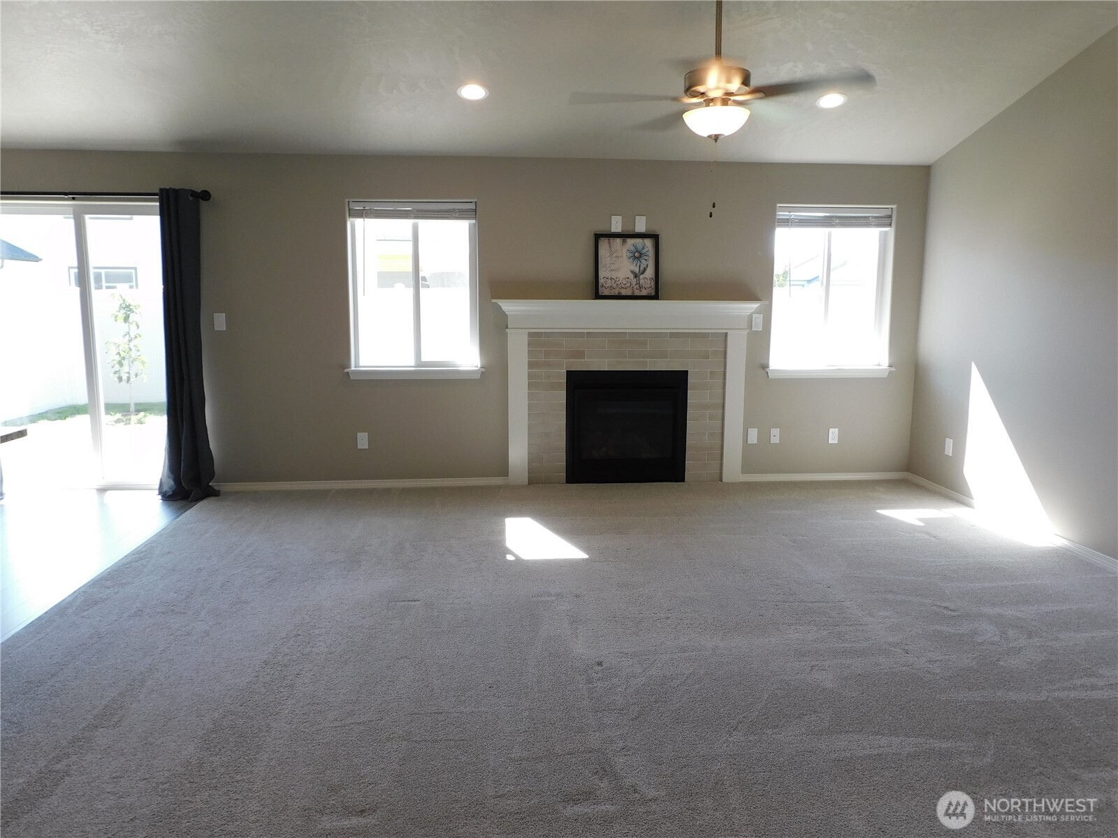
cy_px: 419
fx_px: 775
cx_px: 559
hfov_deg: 71.6
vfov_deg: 56.8
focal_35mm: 24
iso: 125
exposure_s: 1/40
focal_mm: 4.3
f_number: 3.3
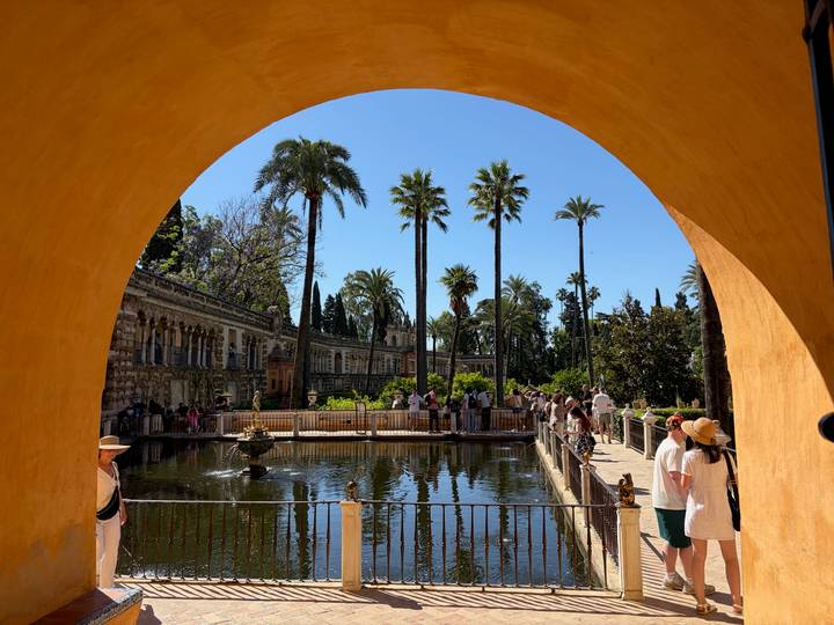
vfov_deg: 53.1
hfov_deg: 67.3
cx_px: 417
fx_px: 626
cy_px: 312
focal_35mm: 26
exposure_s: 1/2639
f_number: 1.6
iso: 50
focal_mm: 5.96
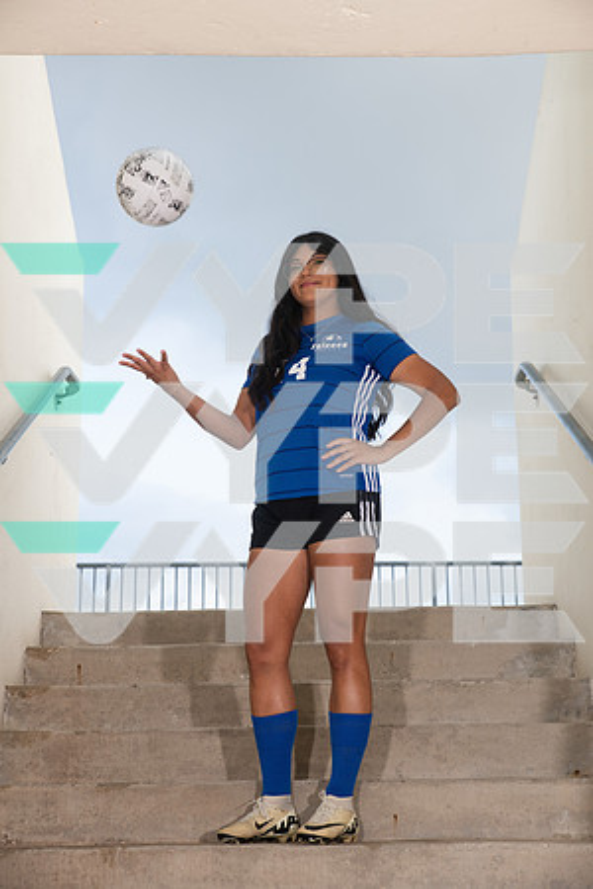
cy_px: 444
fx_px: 1433
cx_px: 296
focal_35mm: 58
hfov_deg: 23.4
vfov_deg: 34.5
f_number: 7.1
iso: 250
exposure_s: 1/320
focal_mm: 58
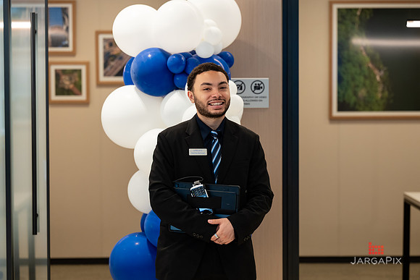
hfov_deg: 20.9
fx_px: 1140
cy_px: 133
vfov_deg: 14.0
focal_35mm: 98
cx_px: 212
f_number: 3.2
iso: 800
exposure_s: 1/200
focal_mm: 92
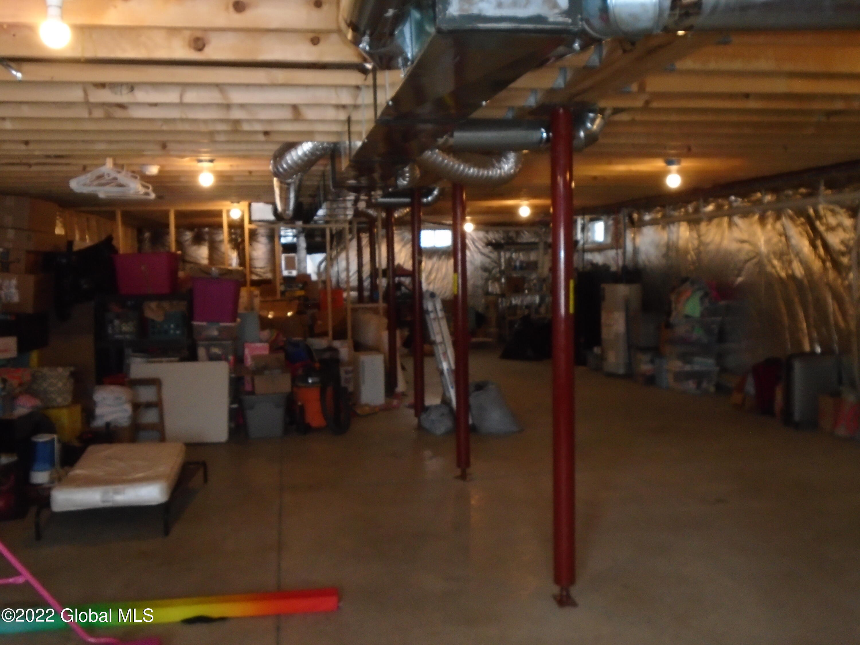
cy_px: 322
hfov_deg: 51.4
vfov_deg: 39.7
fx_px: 894
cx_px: 430
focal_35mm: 36
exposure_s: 1/40
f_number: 3.8
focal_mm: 6.4
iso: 400
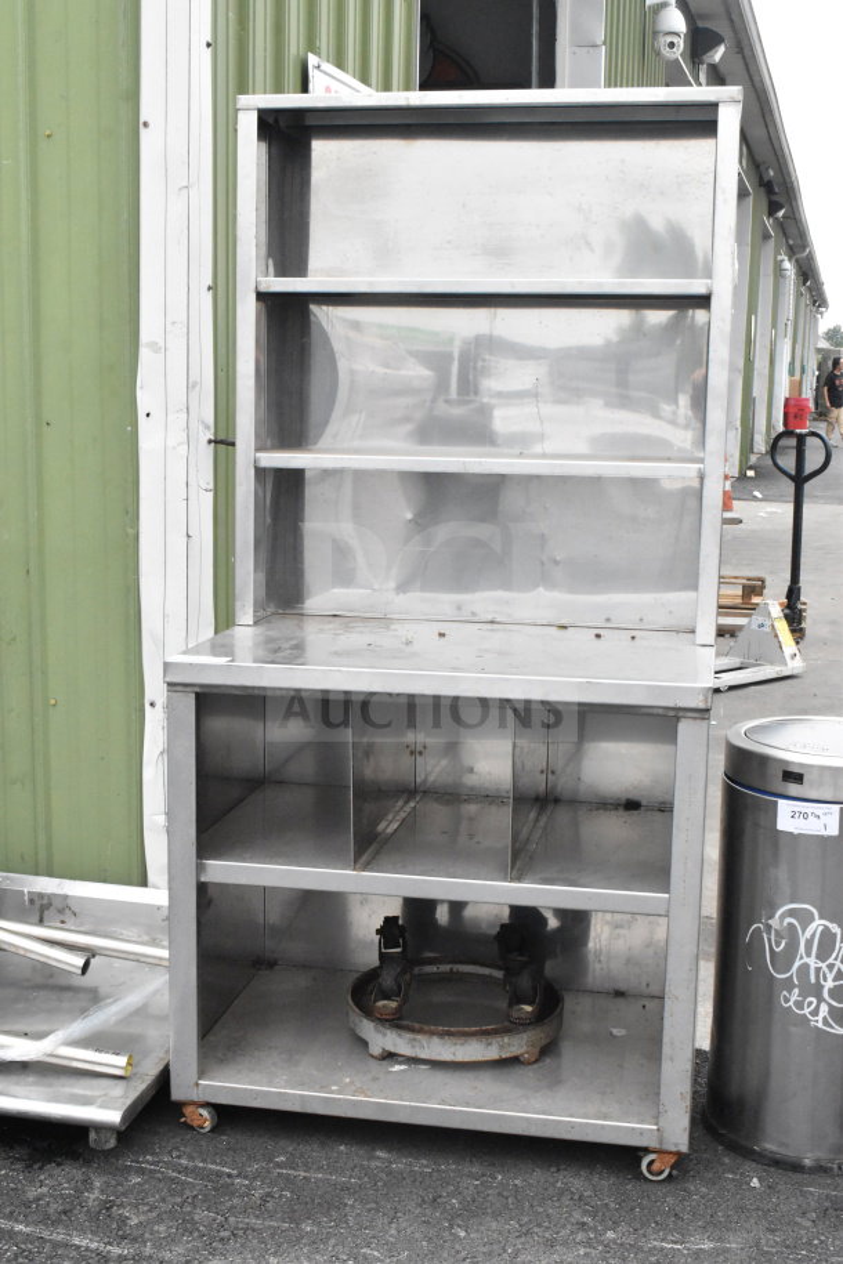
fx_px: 1581
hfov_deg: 29.9
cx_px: 422
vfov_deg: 43.6
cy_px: 632
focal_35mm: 45
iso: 6400
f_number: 16
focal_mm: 30
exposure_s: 1/1000
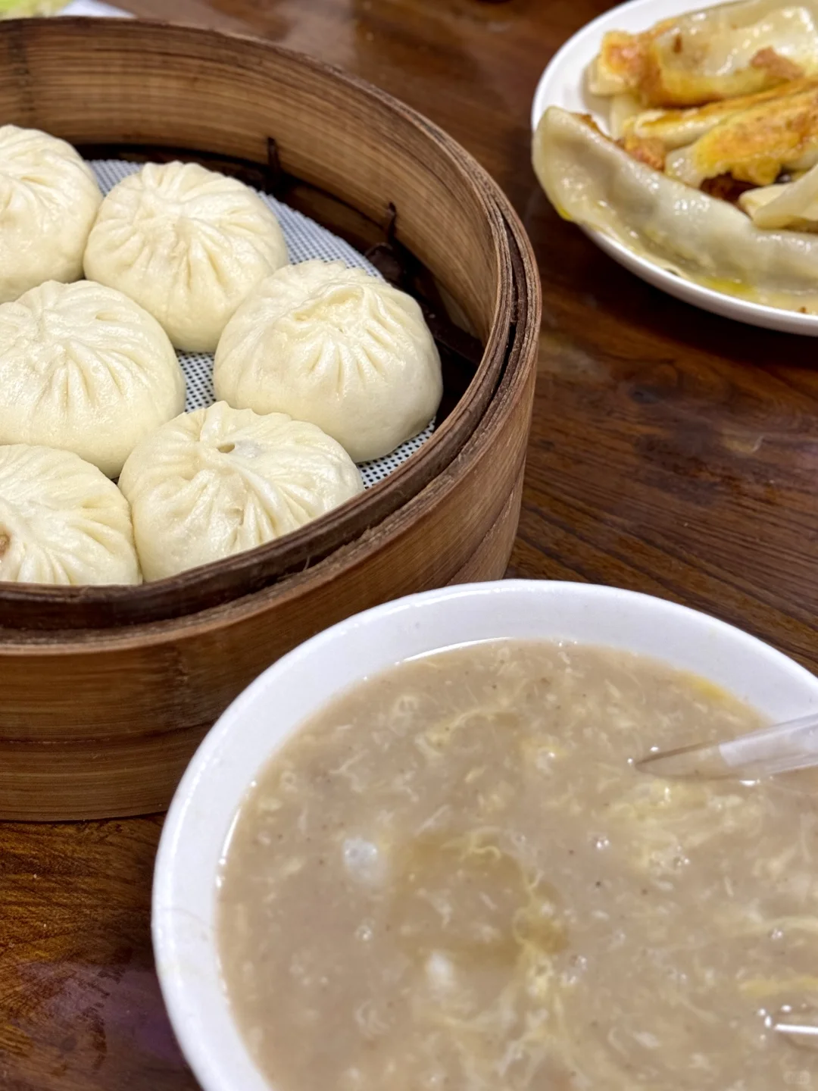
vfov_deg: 39.7
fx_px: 1512
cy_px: 546
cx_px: 409
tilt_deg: -47.0
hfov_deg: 30.3
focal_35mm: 48
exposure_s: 1/49
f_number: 1.78
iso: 250
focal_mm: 6.76
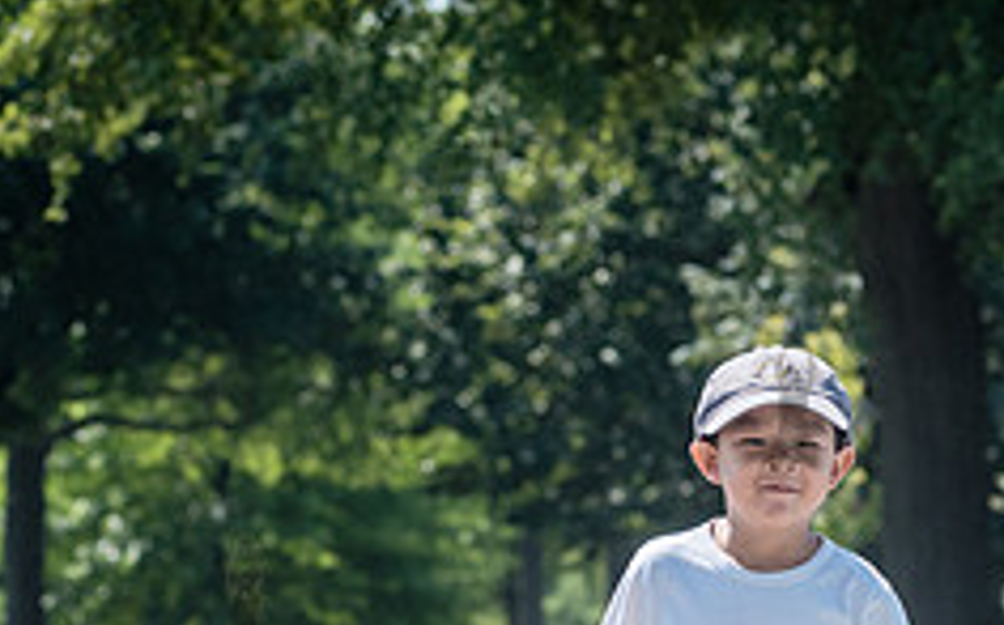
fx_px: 6342
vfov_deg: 5.6
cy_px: 806
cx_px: 791
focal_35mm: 232
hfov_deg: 9.0
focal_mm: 92
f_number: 5
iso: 500
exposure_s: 1/2500
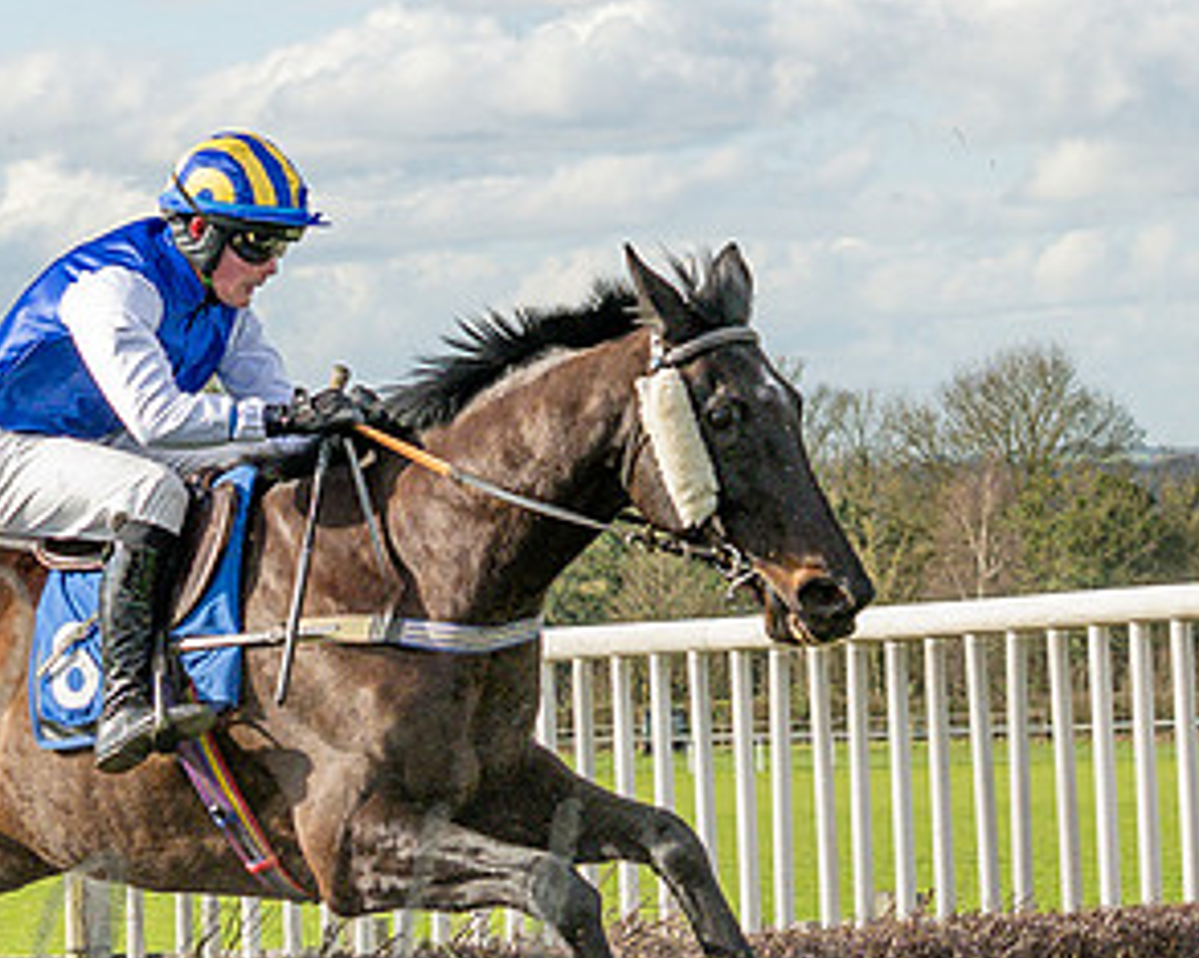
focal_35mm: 212
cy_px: 922
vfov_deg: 7.3
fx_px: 7518
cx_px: -144
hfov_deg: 9.0
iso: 200
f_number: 4
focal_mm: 35
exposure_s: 1/1250
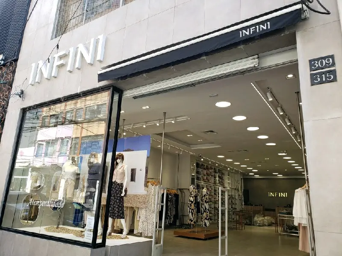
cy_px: 128
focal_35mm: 26
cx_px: 171
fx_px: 257
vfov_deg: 53.1
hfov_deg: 67.3
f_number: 2.4
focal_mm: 4.3
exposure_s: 1/192
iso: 50
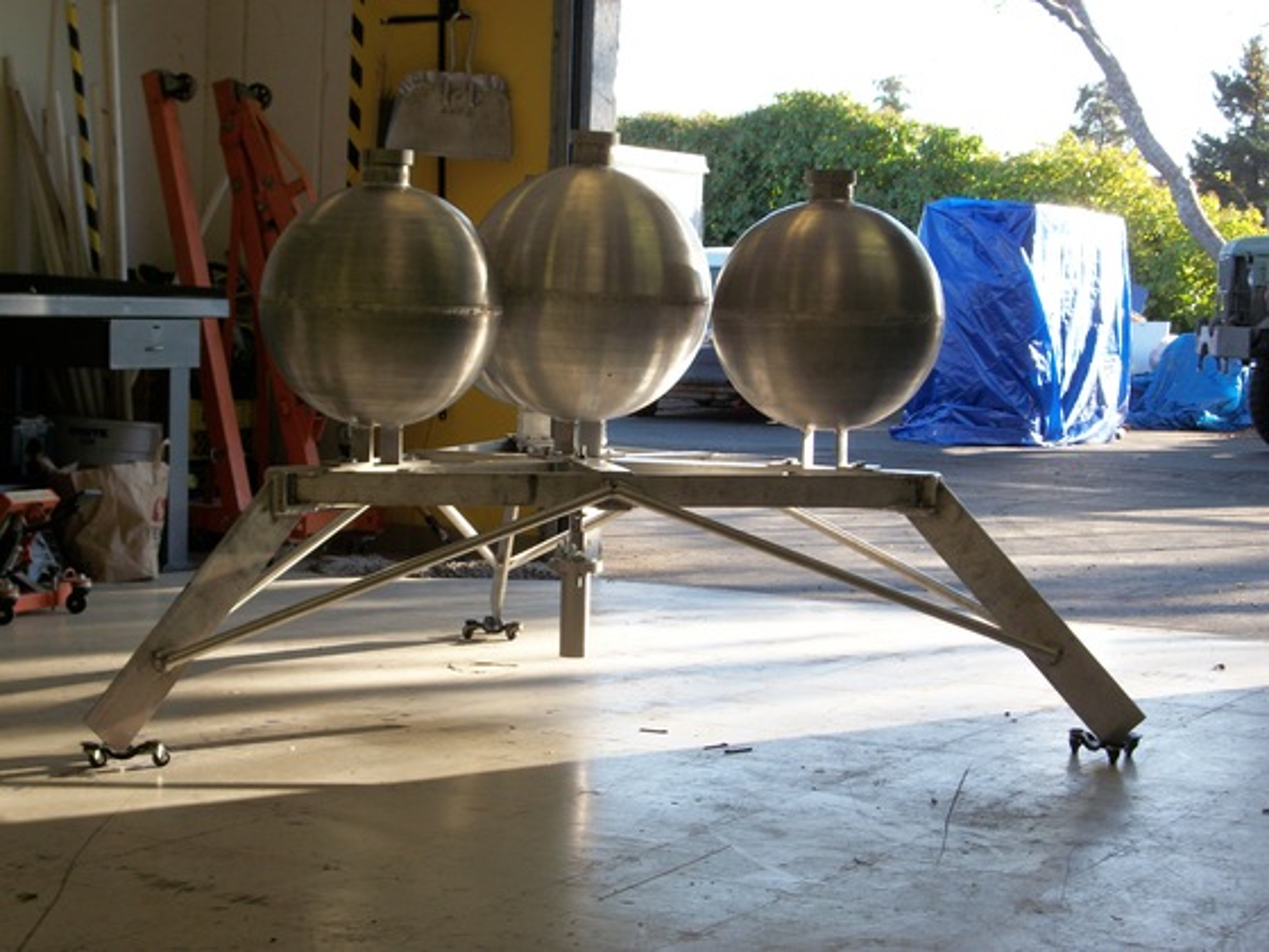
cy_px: 476
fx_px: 2493
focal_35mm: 68
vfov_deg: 21.6
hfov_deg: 28.6
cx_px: 634
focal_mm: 12.1
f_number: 4.5
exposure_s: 1/80
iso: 80
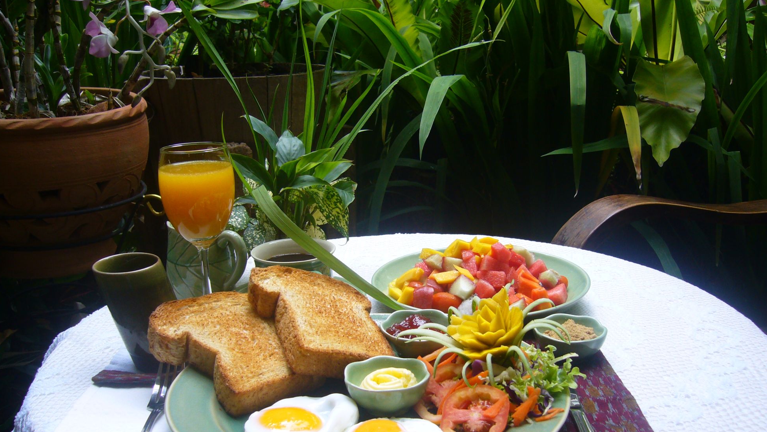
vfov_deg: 30.4
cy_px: 241
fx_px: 793
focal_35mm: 39
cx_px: 388
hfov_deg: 51.6
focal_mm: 5.8
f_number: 2.8
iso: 80
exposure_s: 1/100
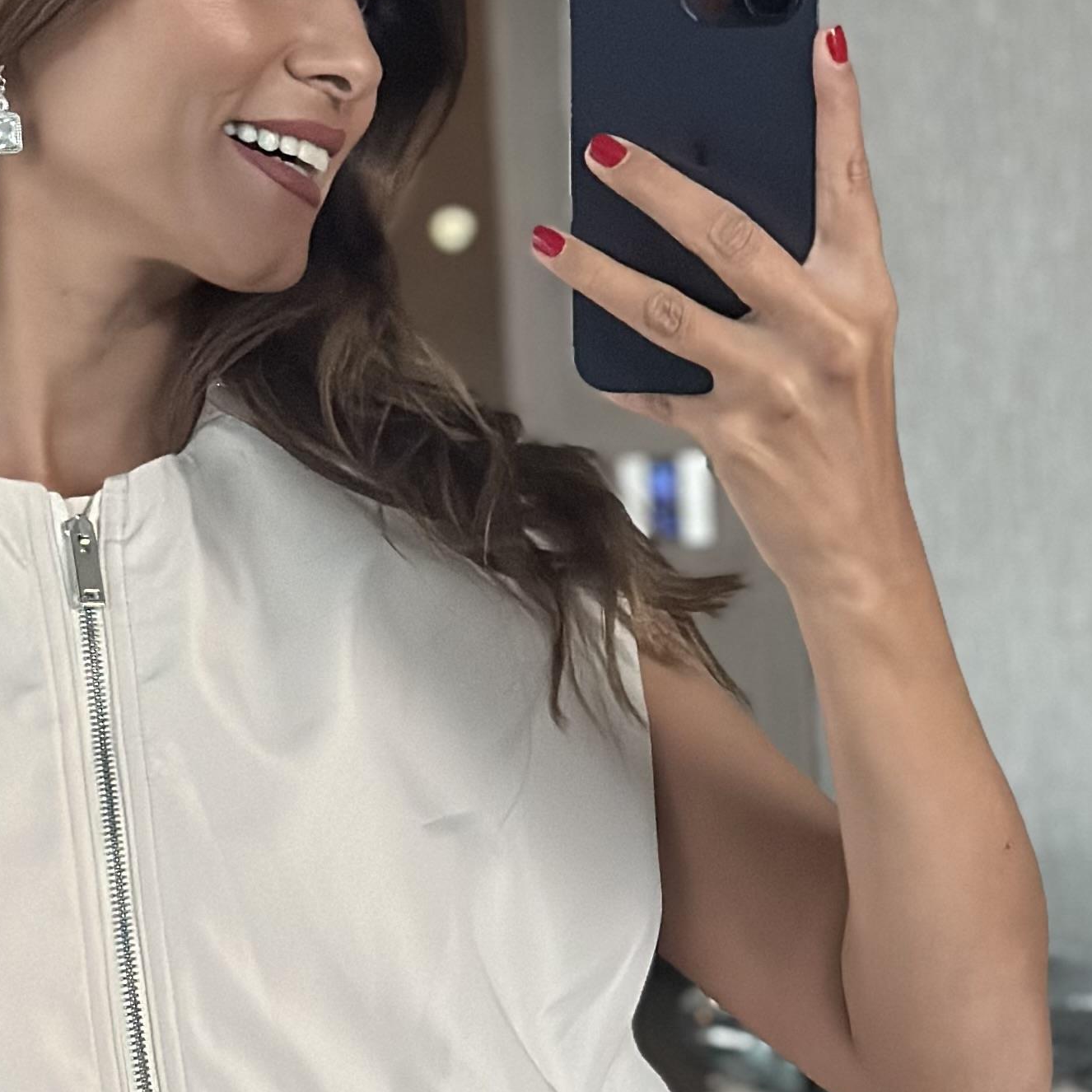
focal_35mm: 129
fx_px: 4604
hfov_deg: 13.5
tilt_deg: -14.4
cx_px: 278
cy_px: 889
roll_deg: +3.9
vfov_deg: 13.5
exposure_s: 1/38
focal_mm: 6.86
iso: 800
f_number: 1.78
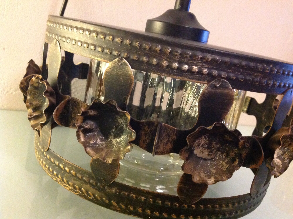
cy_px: 110
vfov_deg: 40.6
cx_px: 146
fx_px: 296
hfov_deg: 52.7
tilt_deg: -14.9
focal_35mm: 35
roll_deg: -10.5
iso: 800
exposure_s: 1/15
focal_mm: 4.28
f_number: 2.4
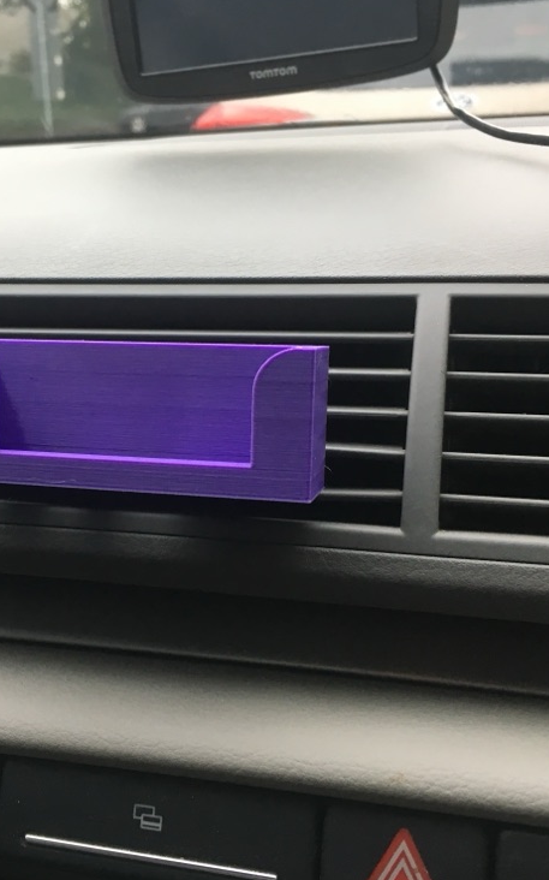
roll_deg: +2.0
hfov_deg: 30.2
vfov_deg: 47.2
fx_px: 1006
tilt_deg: -17.8
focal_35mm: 42
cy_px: 439
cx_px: 166
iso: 40
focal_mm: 4.15
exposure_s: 1/33
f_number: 2.2
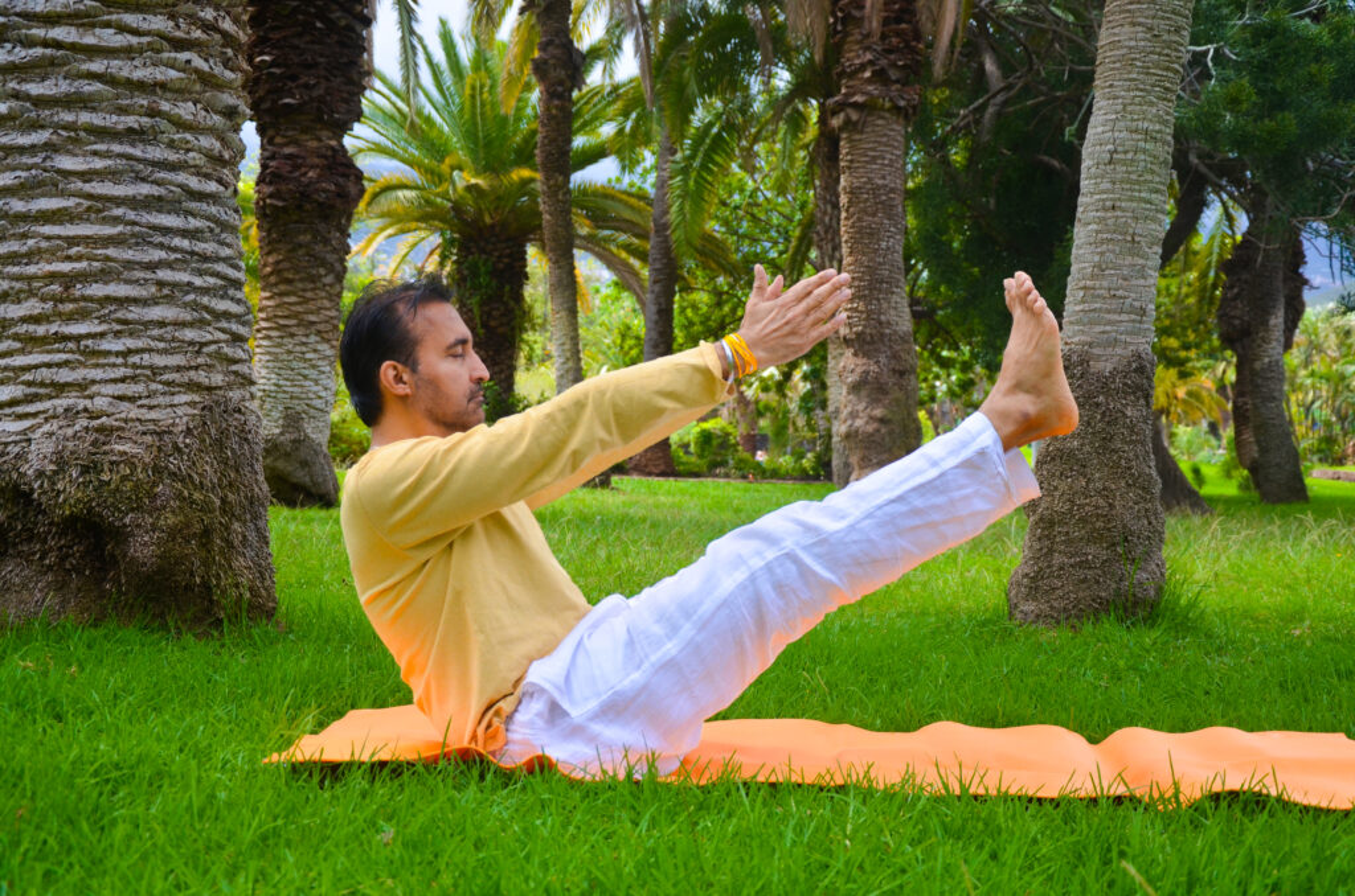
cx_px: 678
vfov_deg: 27.9
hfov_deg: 41.2
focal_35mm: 48
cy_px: 448
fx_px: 1803
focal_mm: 32
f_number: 4.5
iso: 400
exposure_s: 1/1250
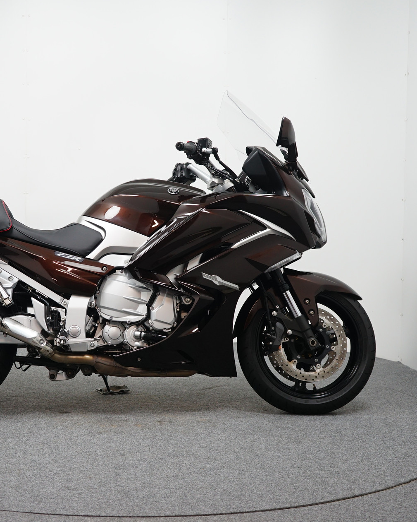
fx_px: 926
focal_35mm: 60
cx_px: 116
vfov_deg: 31.4
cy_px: 260
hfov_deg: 25.2
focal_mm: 42
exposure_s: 1/60
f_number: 4.5
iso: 640
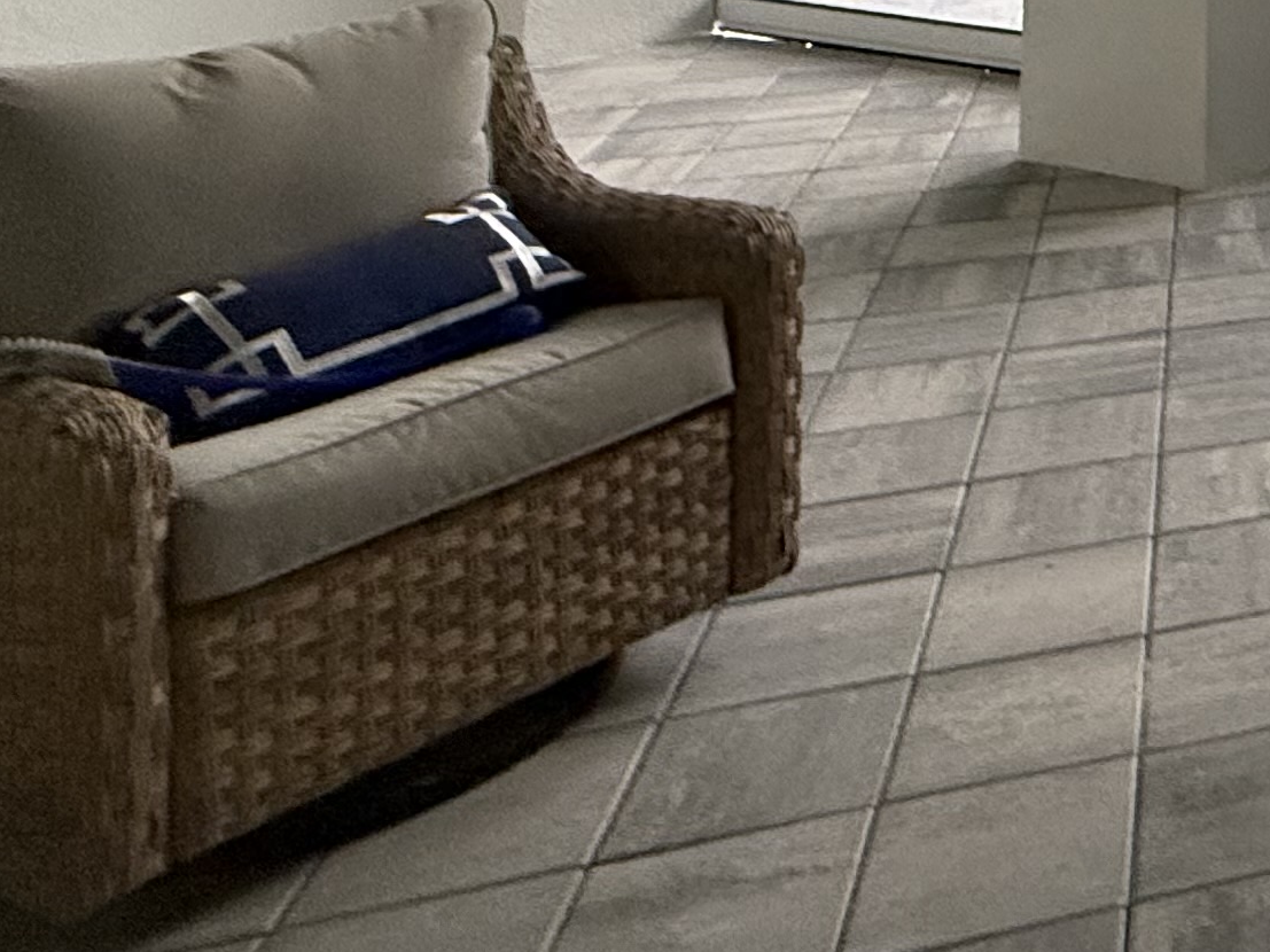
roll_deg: -0.5
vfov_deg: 23.3
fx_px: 1871
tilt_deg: +1.7
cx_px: 1957
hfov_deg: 26.1
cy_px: -455
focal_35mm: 51
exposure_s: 1/120
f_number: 2.2
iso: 500
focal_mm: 2.22
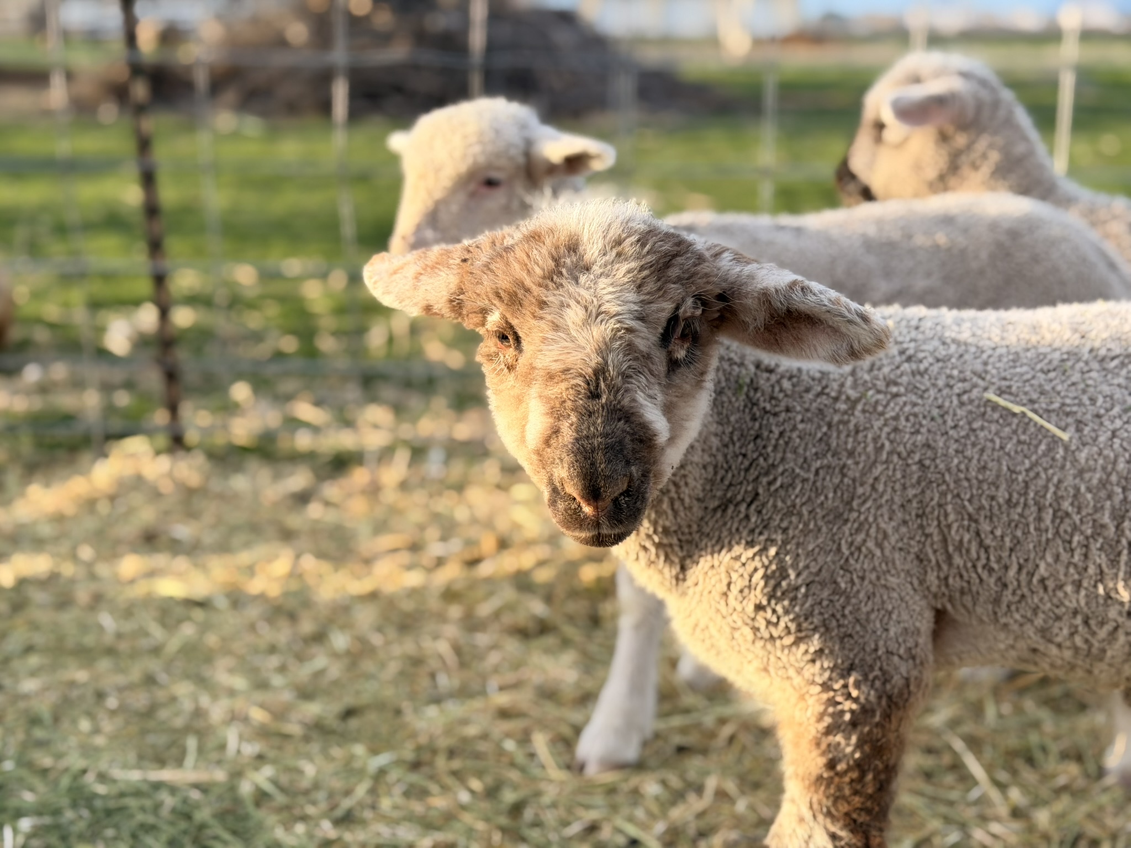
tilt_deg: -12.8
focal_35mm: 48
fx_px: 1568
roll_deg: +0.0
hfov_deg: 39.7
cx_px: 566
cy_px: 424
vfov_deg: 30.3
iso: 64
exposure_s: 1/917
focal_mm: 6.76
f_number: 1.78
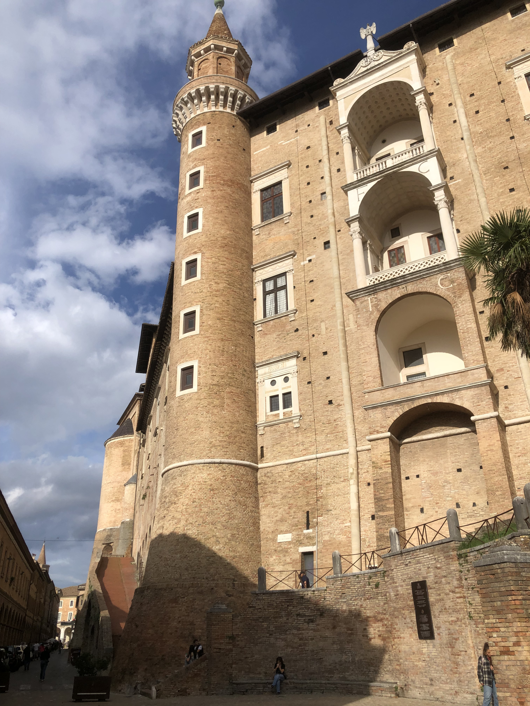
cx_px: 265
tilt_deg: +25.9
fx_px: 572
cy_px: 353
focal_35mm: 28
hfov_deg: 49.7
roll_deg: +2.7
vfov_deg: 63.4
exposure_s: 1/3205
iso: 20
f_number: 1.8
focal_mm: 4
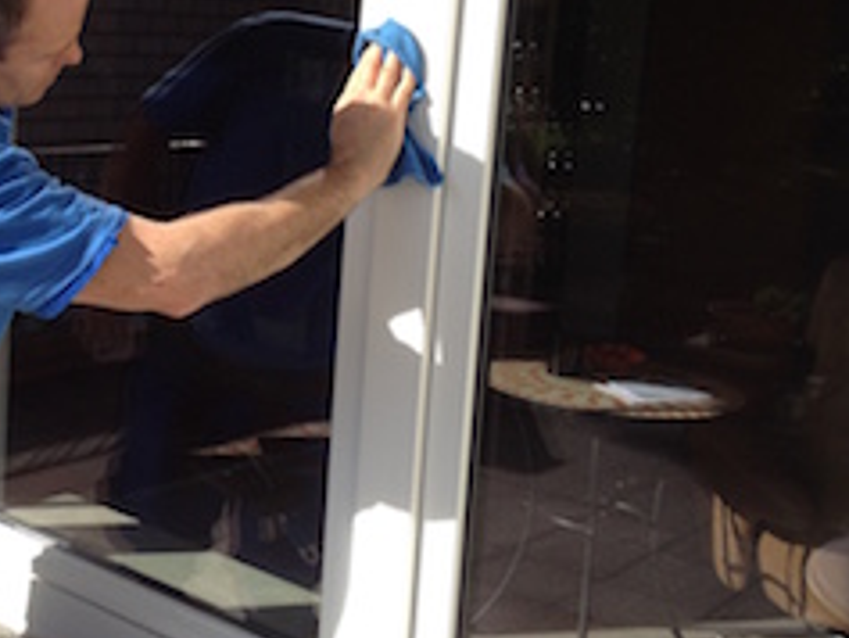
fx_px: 1448
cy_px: 219
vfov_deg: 24.7
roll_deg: -1.6
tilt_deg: -11.9
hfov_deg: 31.8
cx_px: 172
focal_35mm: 59
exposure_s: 1/1175
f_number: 2.4
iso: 50
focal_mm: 4.28
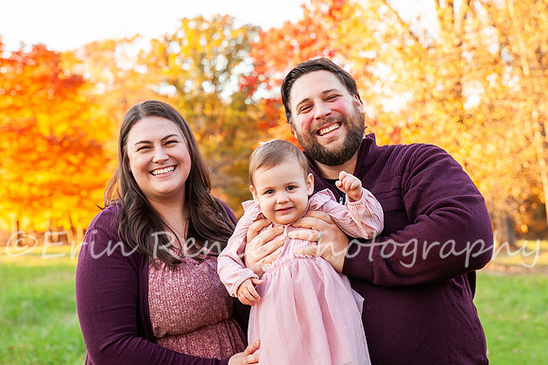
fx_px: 1114
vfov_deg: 18.6
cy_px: 167
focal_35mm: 73
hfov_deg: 27.6
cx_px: 278
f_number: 4.5
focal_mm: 58
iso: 400
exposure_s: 1/160
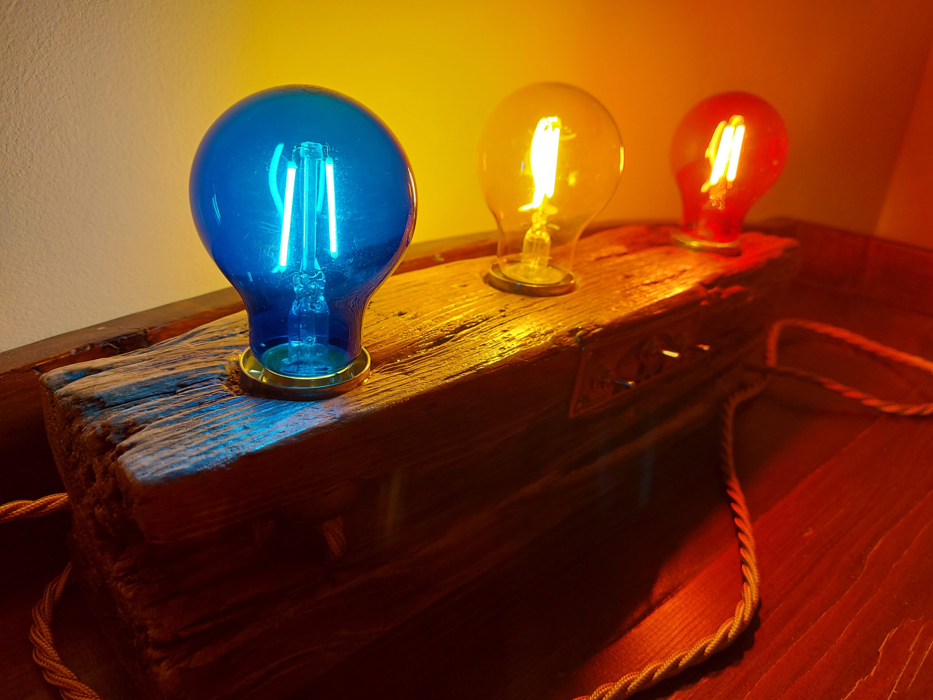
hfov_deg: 71.6
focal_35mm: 24
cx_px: 466
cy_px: 350
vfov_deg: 56.8
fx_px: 647
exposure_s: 1/50
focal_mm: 5.23
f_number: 1.8
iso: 40
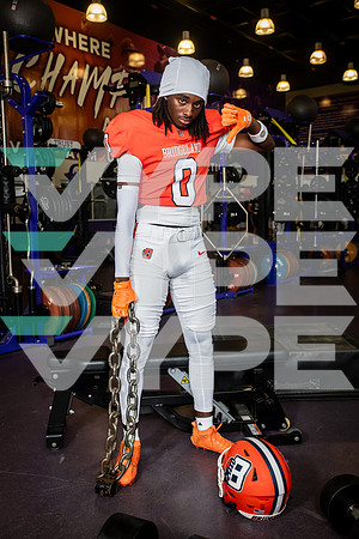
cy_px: 270
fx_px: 538
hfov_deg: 36.9
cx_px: 180
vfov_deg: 53.1
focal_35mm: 36
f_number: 5.6
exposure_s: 1/250
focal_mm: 36
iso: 500
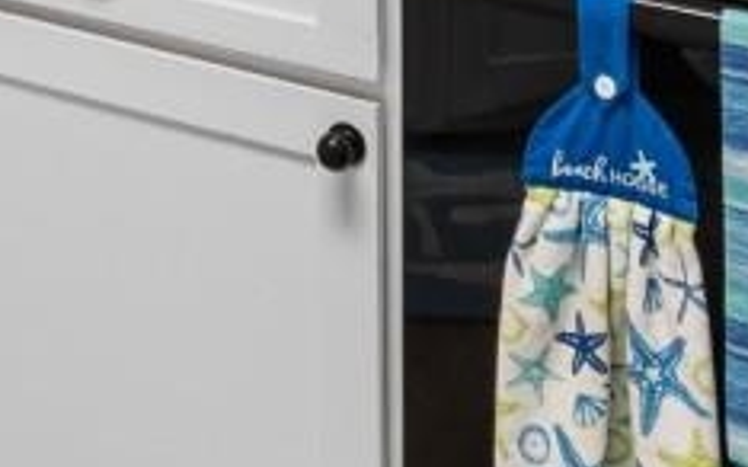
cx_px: -125
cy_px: -758
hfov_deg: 18.7
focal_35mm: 106
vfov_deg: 10.2
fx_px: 2160
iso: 100
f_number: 4.5
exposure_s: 1/10
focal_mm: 10
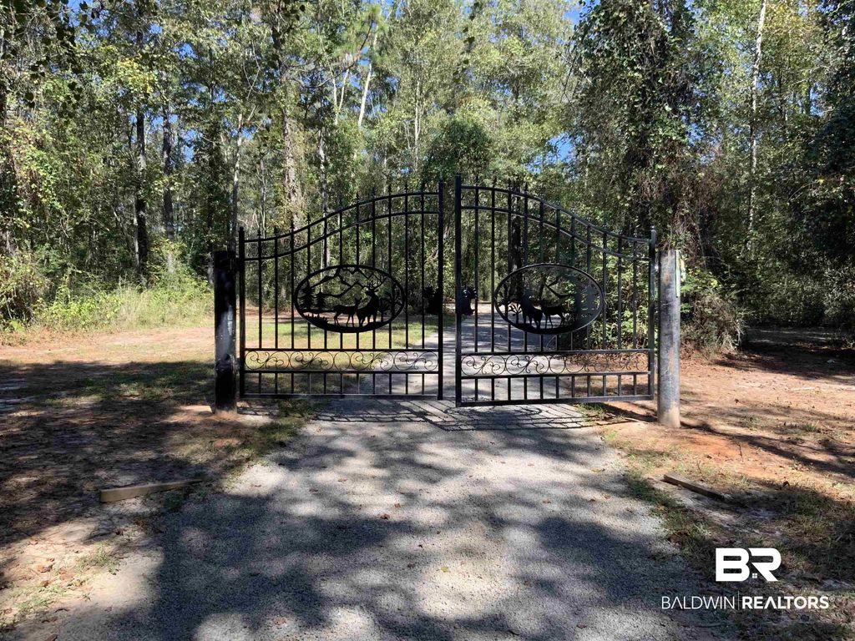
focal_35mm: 29
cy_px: 320
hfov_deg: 61.7
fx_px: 716
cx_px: 428
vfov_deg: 48.2
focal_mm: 3
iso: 16
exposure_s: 1/358
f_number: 1.8
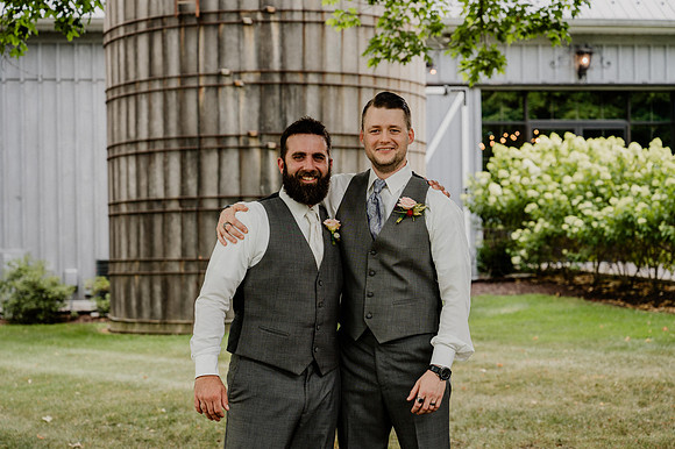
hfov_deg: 26.6
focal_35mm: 76
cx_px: 317
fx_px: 1429
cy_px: 240
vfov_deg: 17.9
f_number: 4
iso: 125
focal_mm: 70
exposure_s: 1/160
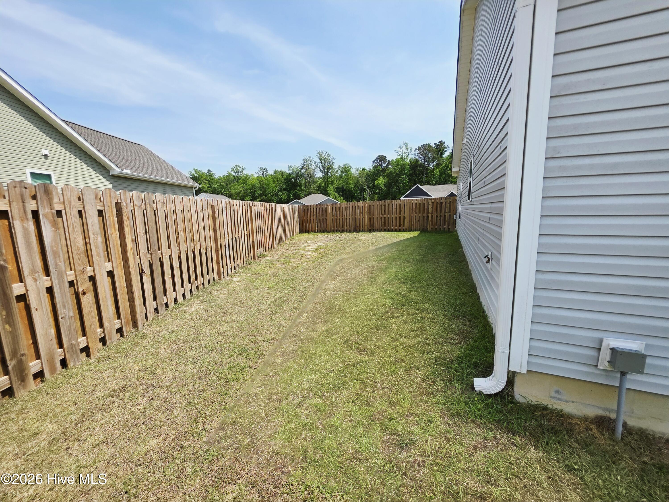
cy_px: 251
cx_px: 334
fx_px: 251
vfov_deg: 89.9
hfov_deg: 106.2
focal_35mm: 13
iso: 40
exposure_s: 1/2500
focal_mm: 2.2
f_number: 1.9
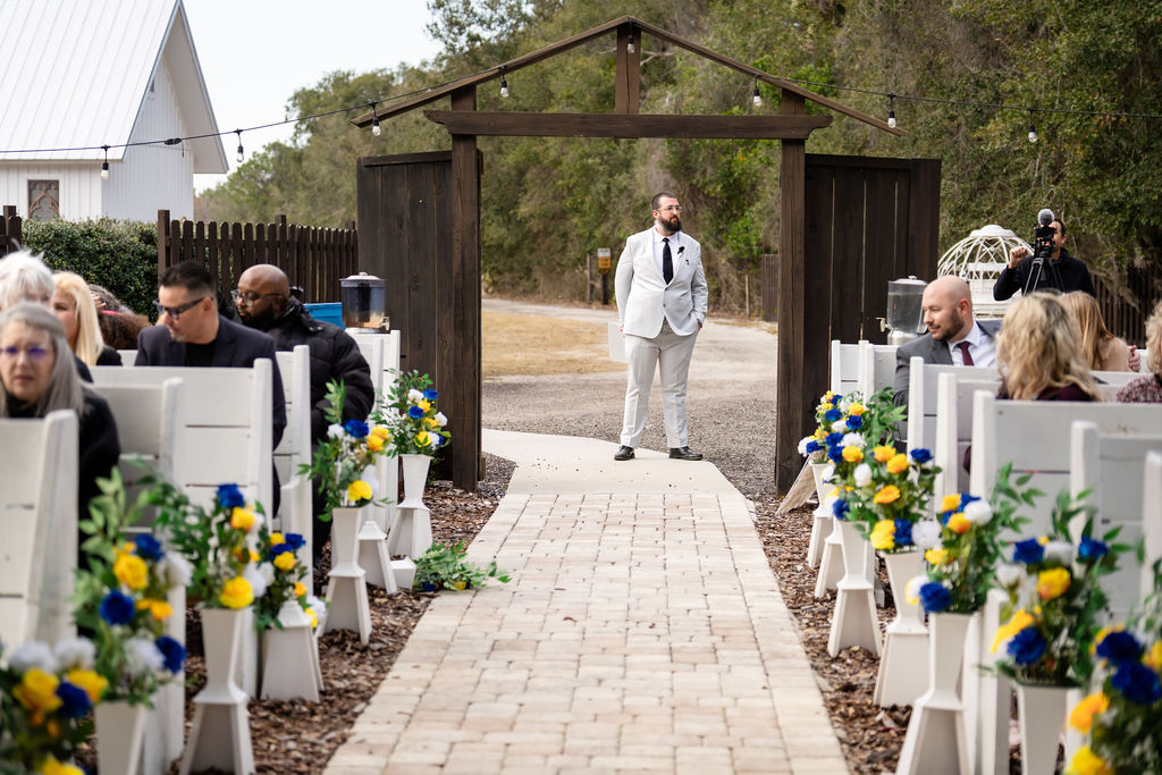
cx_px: 581
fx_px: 2363
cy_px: 388
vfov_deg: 18.6
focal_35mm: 73
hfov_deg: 27.6
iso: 400
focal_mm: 70
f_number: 2.8
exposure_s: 1/1250
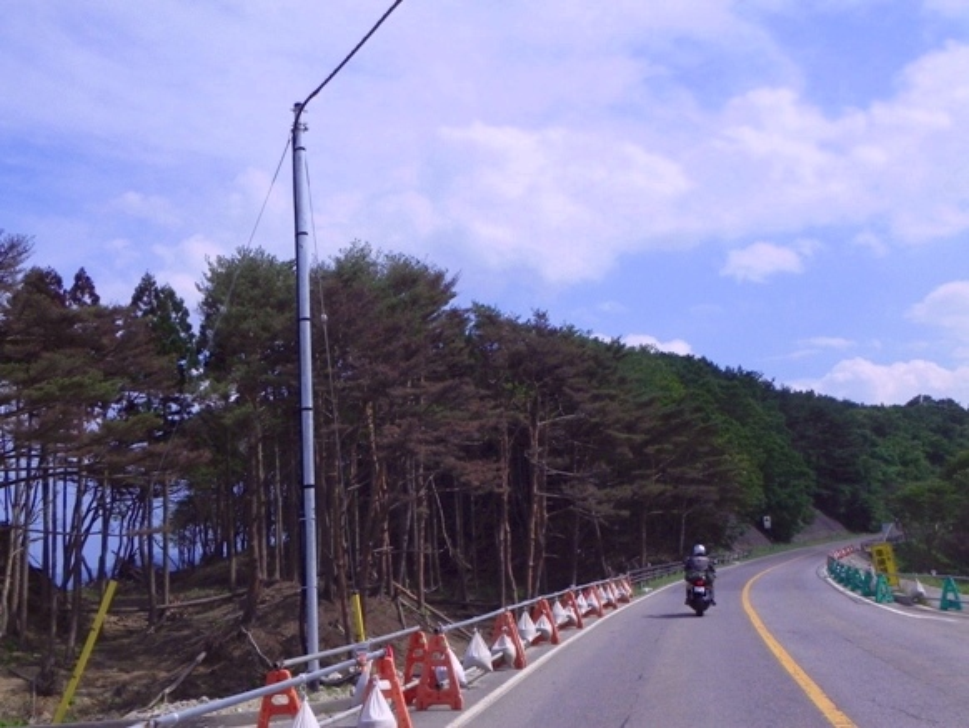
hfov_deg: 50.1
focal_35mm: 37
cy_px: 364
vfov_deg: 38.7
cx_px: 484
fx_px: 1036
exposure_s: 1/760
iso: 160
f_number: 8
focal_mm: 6.6
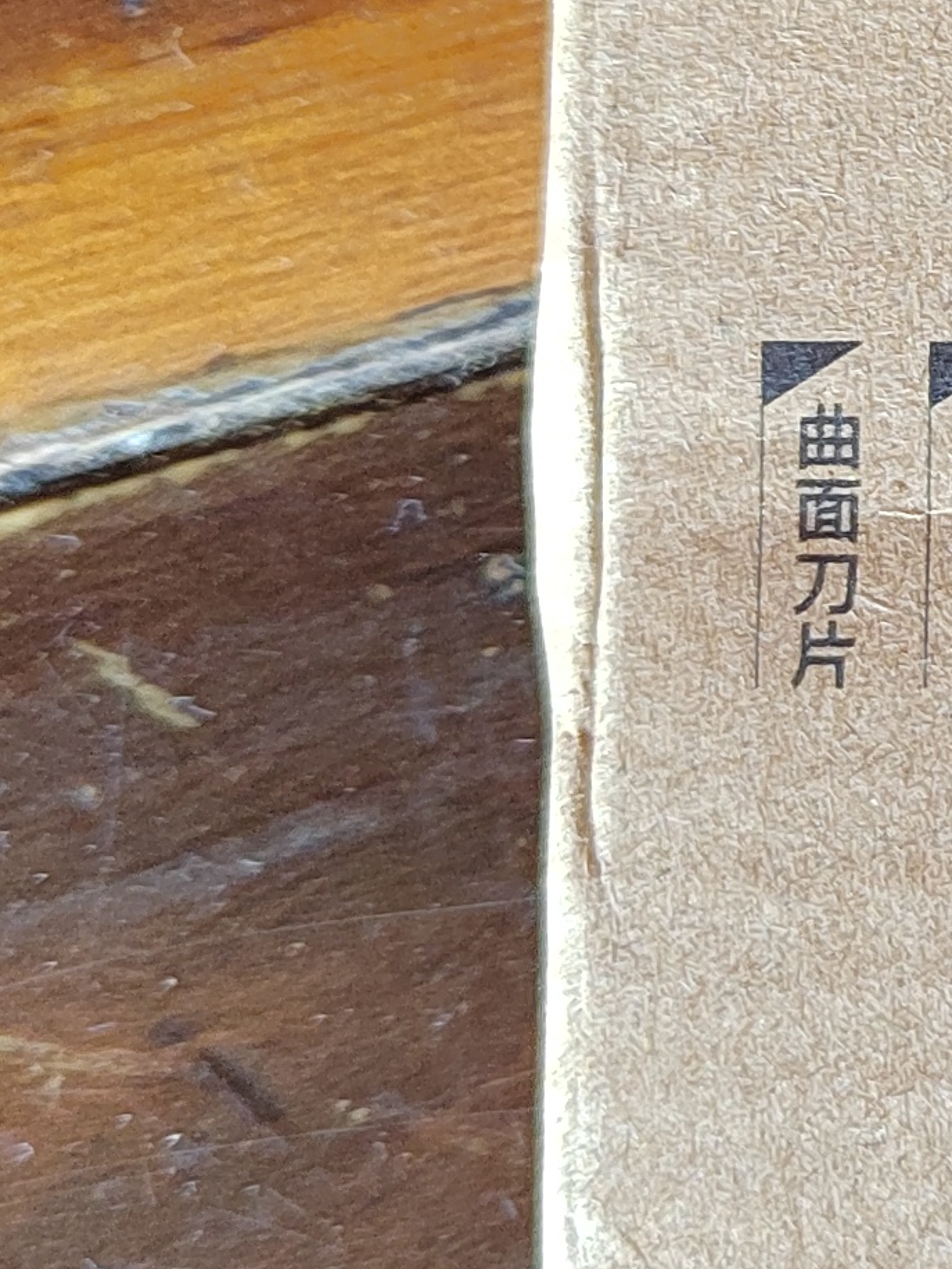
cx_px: 1686
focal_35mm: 98
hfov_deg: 13.6
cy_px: 170
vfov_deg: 19.7
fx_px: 3594
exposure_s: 1/100
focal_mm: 5.52
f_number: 1.9
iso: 1503
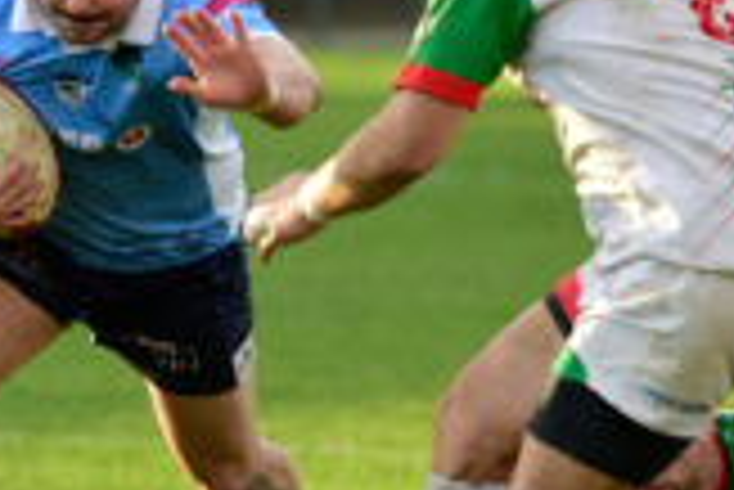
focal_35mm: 491
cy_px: 281
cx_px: 36
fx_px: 10020
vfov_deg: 2.8
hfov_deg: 4.2
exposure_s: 1/1000
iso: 360
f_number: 3.2
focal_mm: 200
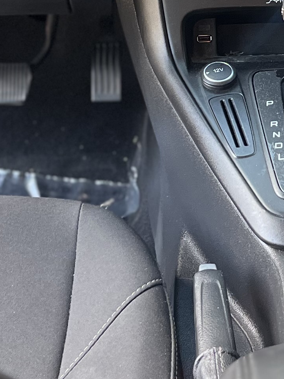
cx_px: 280
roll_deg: +0.2
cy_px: -7
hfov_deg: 13.4
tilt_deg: -20.7
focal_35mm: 109
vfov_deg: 17.6
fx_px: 1193
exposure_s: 1/112
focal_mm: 5.1
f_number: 1.6
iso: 125
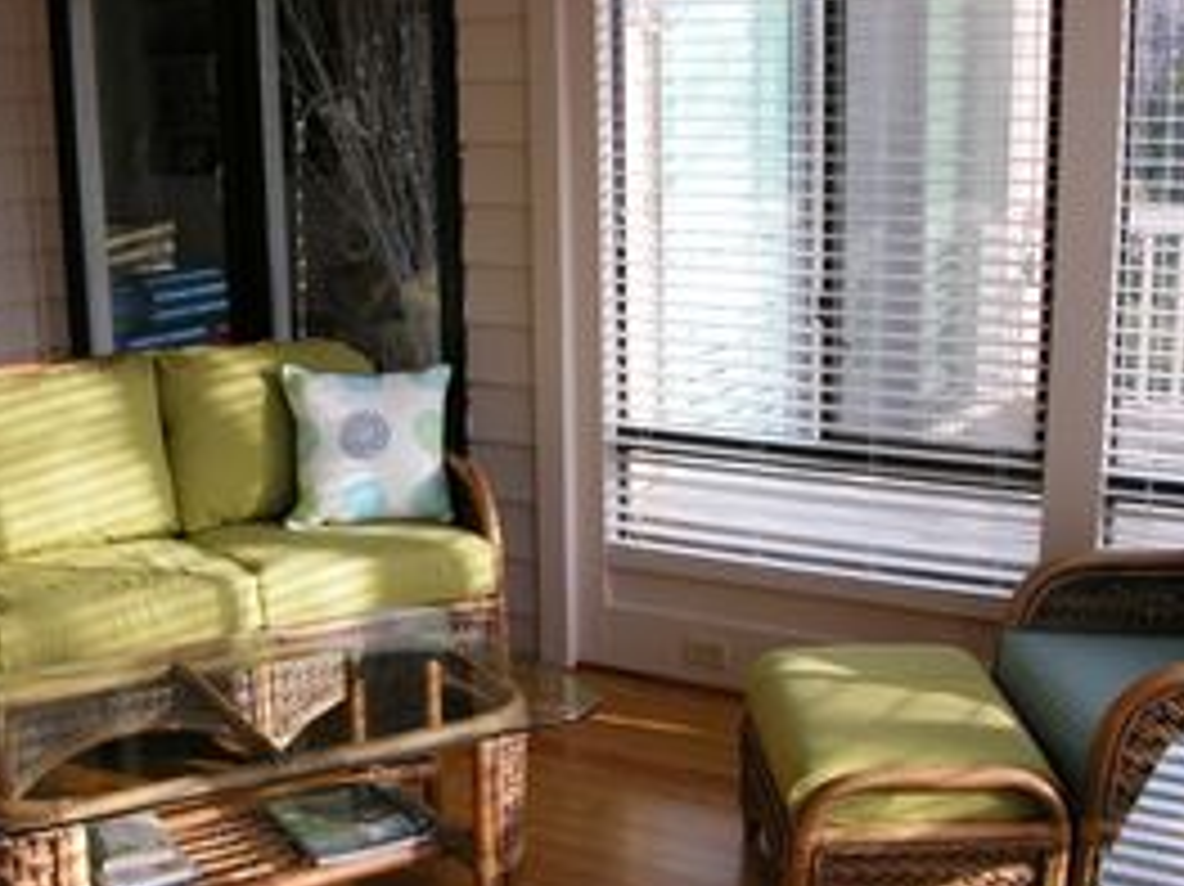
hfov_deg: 38.8
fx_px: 1675
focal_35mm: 49
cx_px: 509
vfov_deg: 29.6
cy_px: 490
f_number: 3.5
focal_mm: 8.9
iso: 100
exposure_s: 1/112
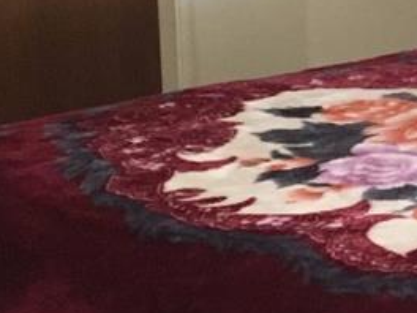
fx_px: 1988
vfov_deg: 9.0
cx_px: 698
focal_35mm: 165
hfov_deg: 11.3
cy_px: 85
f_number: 2.2
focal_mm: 4.15
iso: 160
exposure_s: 1/30
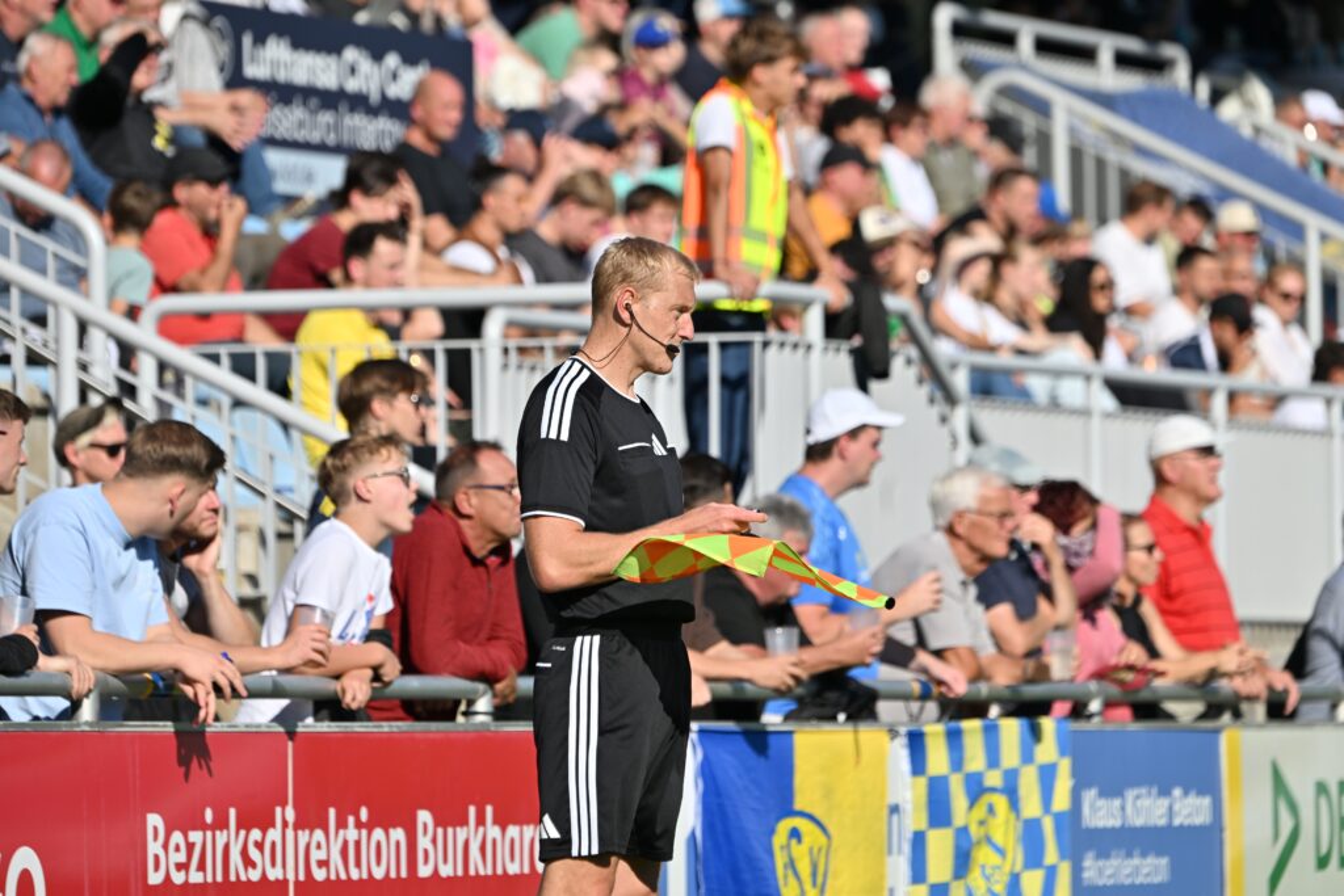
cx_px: 672
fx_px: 11948
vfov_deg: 4.3
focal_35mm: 320
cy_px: 448
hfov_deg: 6.4
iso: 160
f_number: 5.6
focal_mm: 320
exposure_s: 1/1600
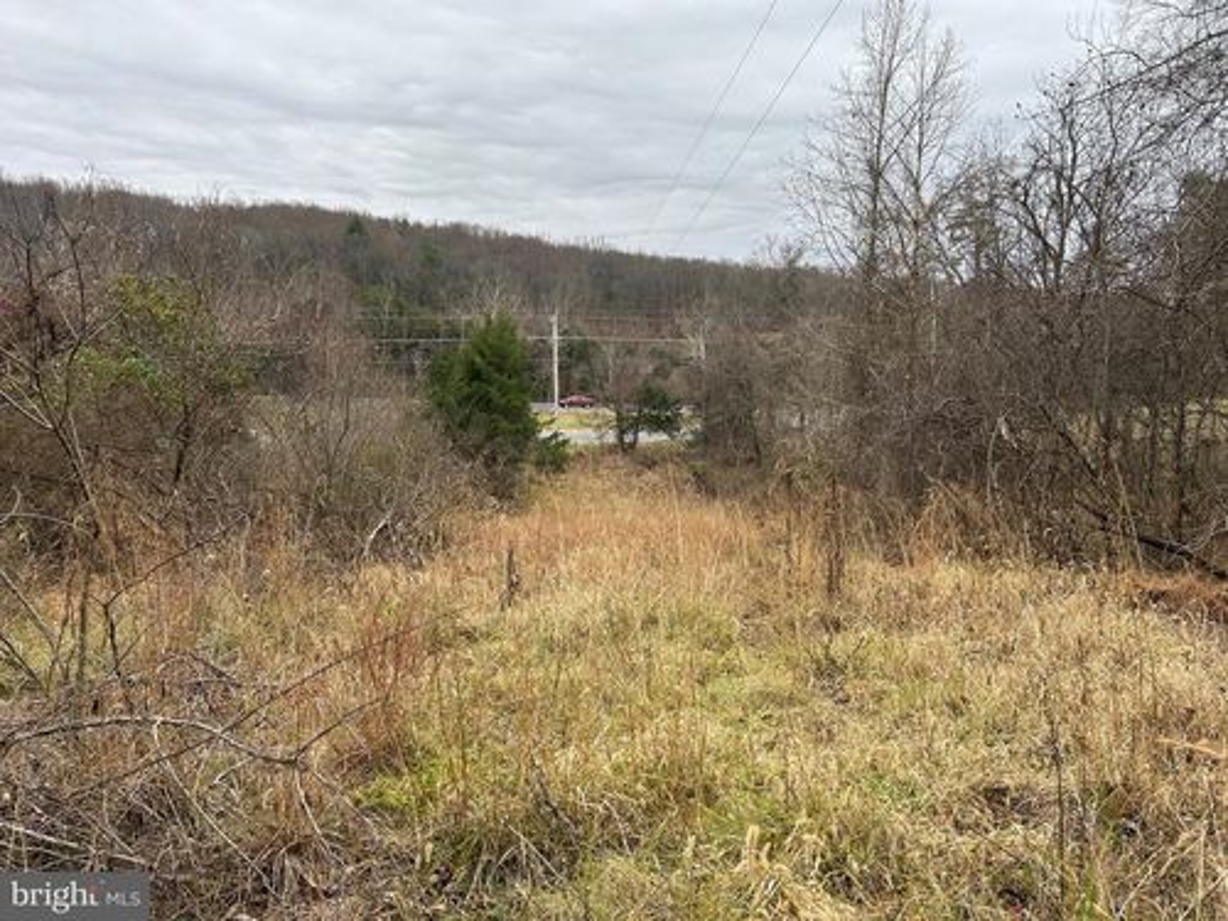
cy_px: 460
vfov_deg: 53.1
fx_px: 922
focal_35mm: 26
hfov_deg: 67.3
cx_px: 614
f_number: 1.5
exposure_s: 1/887
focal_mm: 5.7
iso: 50
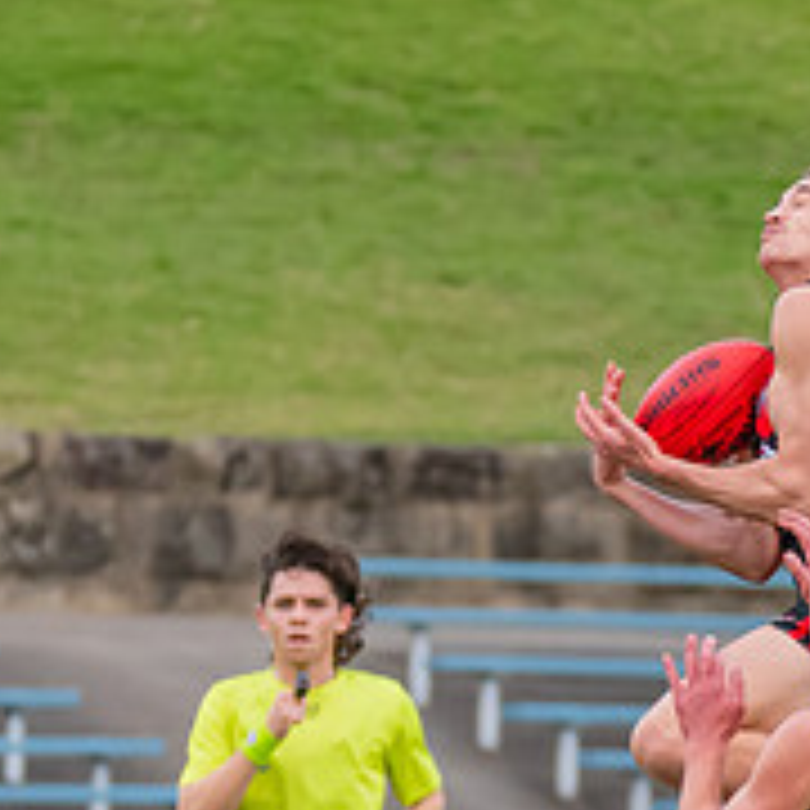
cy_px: 629
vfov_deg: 1.3
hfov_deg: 1.3
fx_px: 35210
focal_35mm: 1330
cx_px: 777
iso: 1600
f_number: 5.6
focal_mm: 280
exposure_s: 1/1600
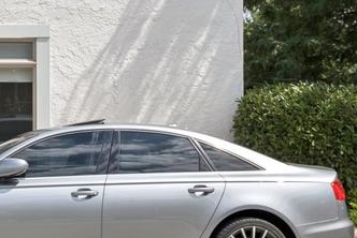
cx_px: -10
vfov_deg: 17.7
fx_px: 764
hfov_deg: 24.9
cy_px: 101
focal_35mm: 77
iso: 200
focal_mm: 16.6
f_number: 8
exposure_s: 1/680
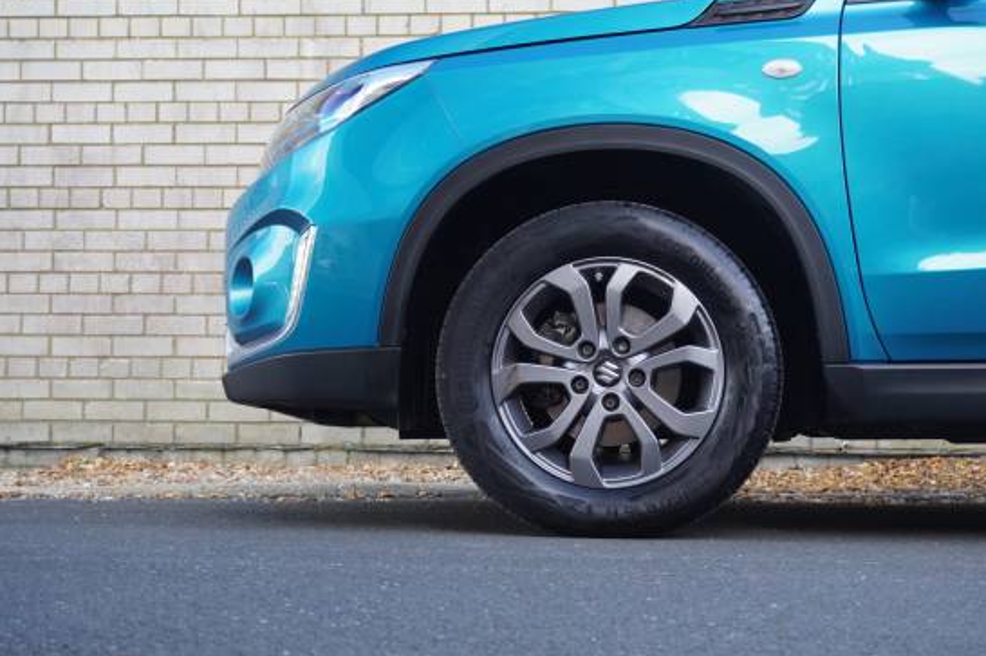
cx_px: 545
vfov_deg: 22.0
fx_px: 1685
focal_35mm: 62
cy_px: 305
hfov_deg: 32.6
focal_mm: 35
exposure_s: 1/160
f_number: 5.6
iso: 640
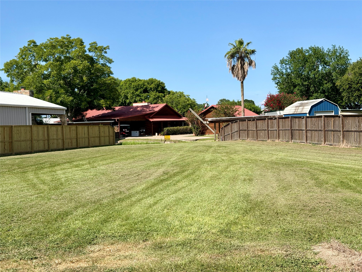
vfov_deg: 30.3
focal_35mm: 48
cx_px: 181
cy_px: 136
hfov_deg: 39.7
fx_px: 502
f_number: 1.78
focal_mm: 6.76
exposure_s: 1/4587
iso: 64
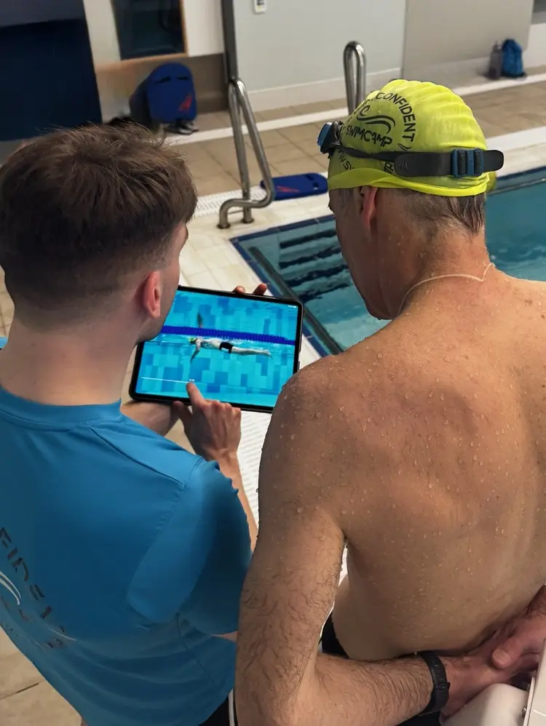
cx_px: 273
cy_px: 363
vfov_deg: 71.6
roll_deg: +2.5
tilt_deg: -29.5
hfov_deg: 56.9
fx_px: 504
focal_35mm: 24
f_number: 1.78
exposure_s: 1/81
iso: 125
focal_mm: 6.76
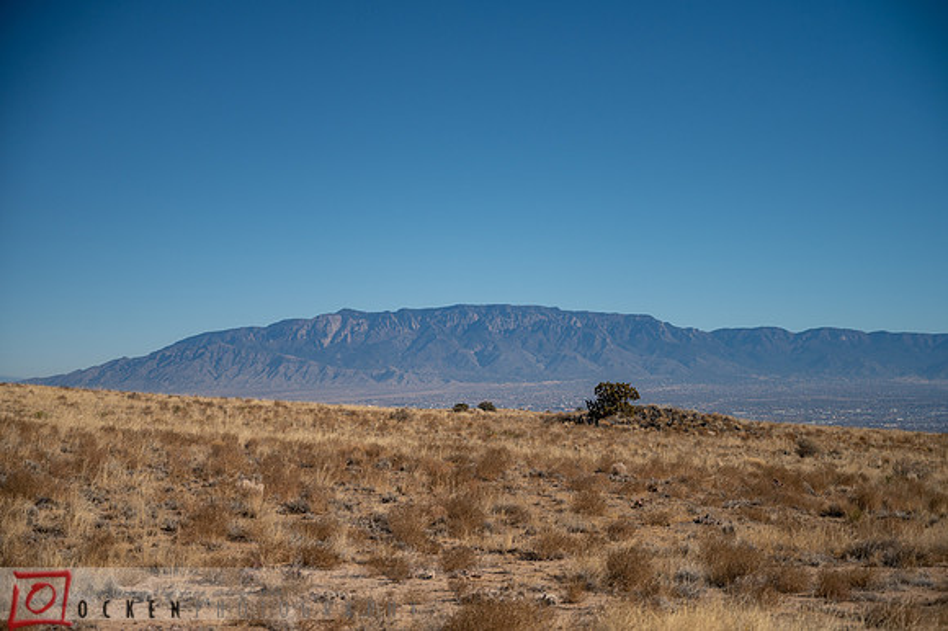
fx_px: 1632
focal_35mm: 62
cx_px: 474
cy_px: 316
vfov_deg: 21.9
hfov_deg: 32.4
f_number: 4
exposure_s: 1/5000
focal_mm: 62
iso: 200
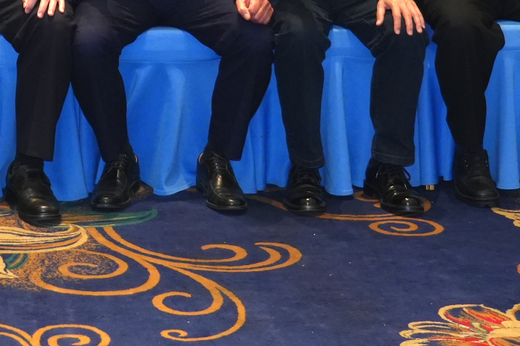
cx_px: -83
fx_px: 2037
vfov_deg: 9.2
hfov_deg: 14.2
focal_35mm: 141
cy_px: -306
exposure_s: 1/161
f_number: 4
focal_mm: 37
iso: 3200
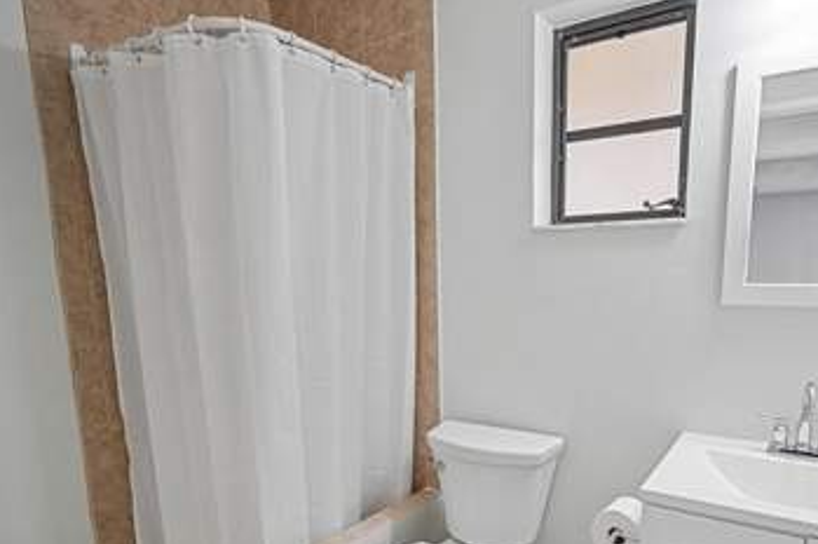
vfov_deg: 54.4
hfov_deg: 76.3
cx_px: 480
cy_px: 369
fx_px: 515
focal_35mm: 23
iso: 125
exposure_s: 1/15
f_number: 1.8
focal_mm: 11
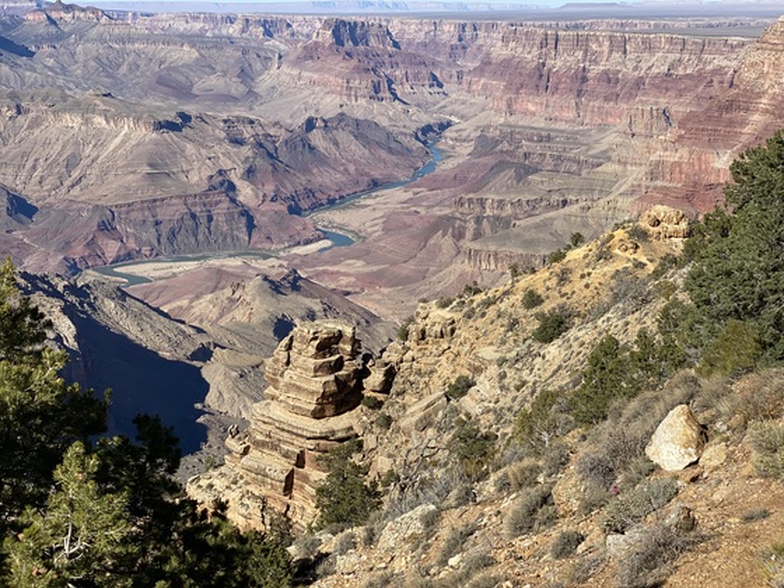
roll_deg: +0.8
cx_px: 392
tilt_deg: -13.4
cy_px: 294
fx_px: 1178
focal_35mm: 52
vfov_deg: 28.0
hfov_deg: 36.8
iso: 20
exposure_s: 1/2083
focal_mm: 6
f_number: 2
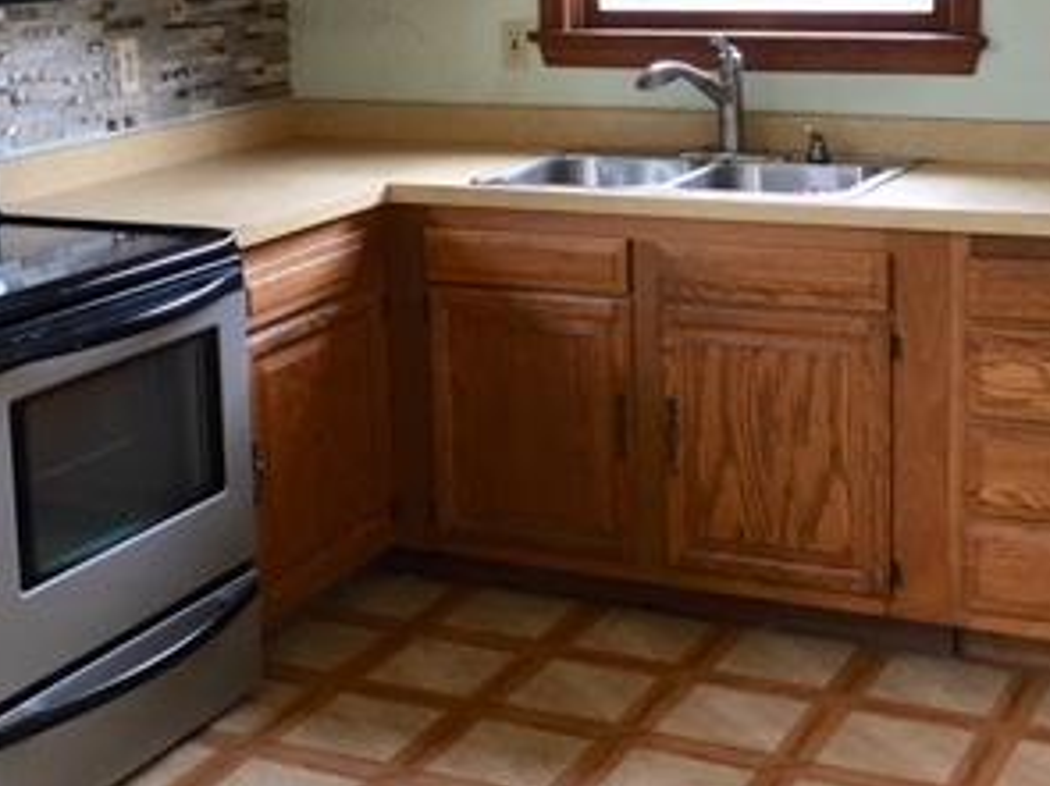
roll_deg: +0.7
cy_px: 224
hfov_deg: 30.7
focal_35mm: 63
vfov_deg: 23.1
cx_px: 509
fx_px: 1910
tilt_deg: -7.3
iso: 40
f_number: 2.2
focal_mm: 4.15
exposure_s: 1/15
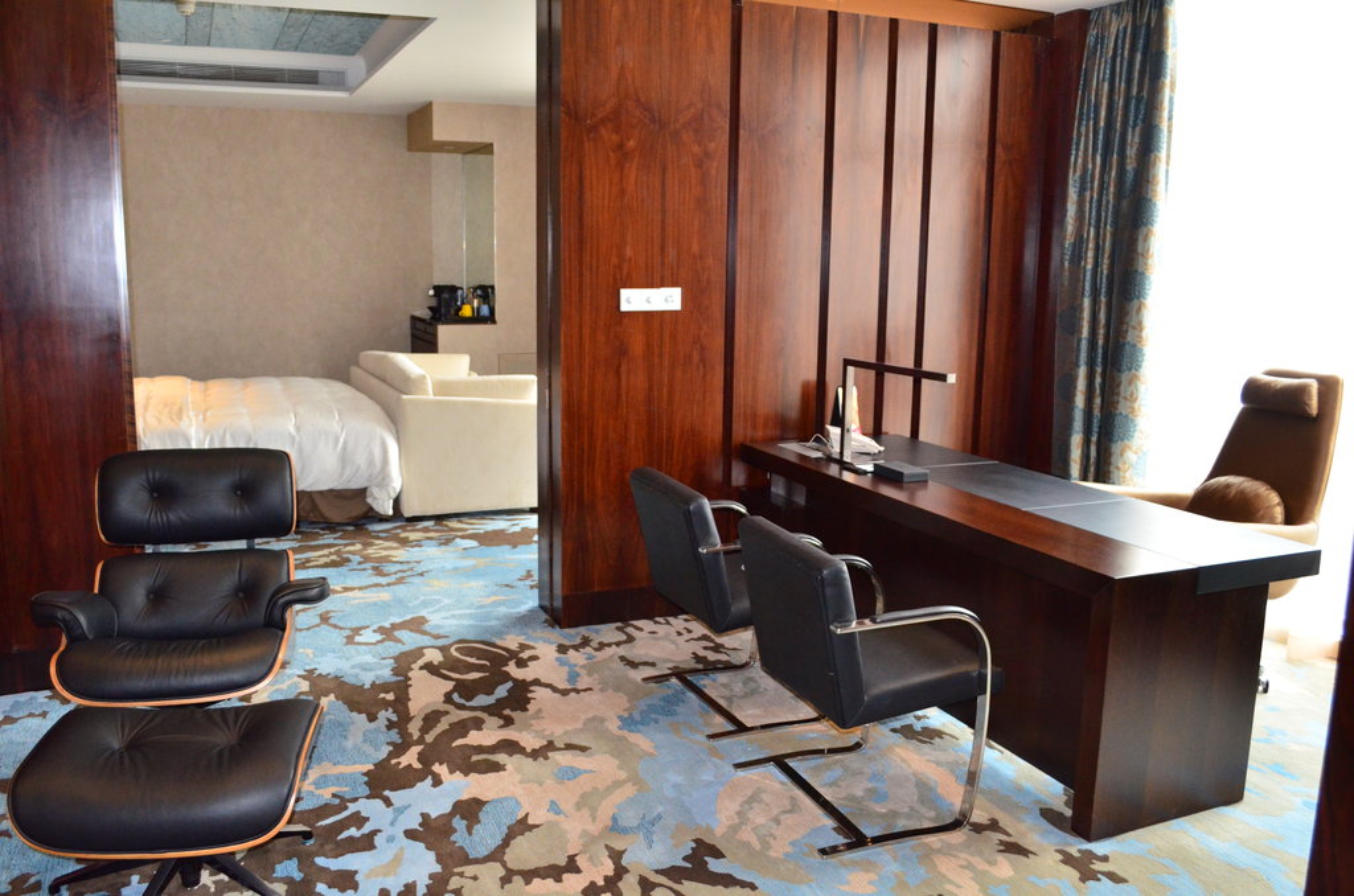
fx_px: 1126
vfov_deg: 43.4
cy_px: 448
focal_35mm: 30
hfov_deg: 62.0
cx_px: 677
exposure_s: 1/200
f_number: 5.6
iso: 1600
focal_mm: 20
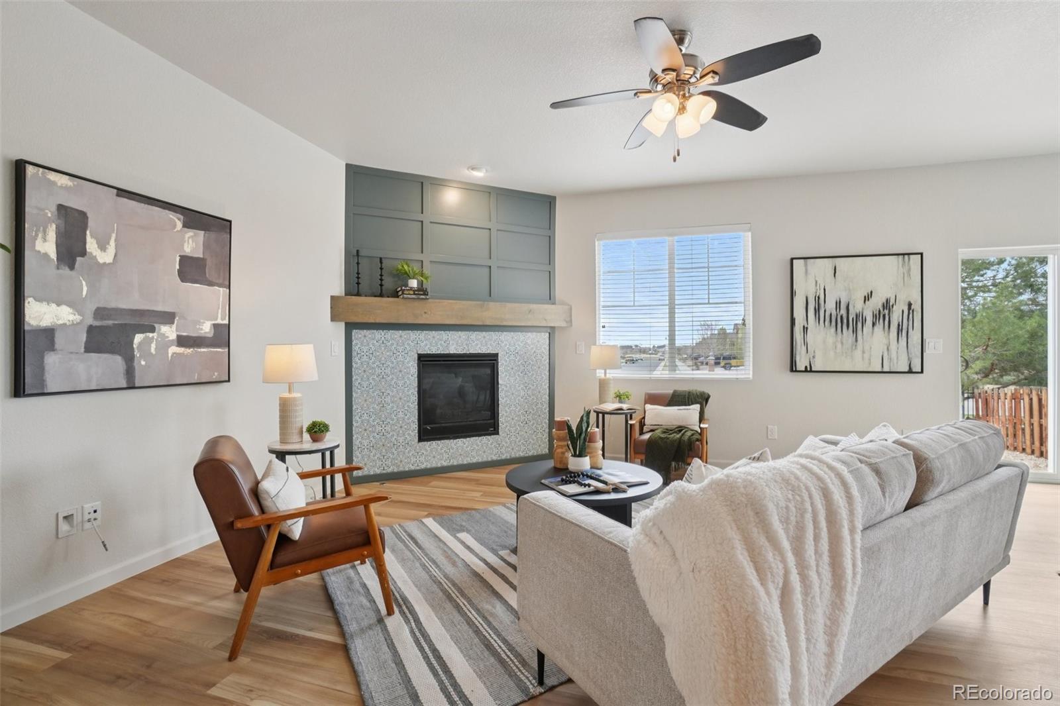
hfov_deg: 100.4
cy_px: 353
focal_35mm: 15
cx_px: 530
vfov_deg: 77.3
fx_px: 442
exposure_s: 1/50
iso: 400
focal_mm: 10
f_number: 8
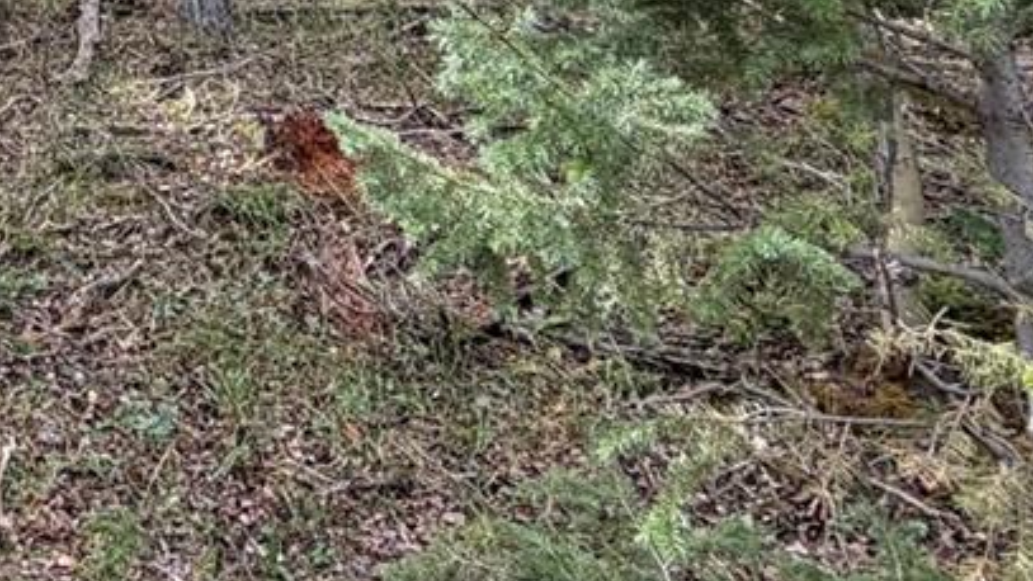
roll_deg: -2.5
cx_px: -213
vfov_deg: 17.7
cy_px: -477
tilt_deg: +19.7
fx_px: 1479
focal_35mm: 54
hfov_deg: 31.9
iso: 64
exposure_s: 1/472
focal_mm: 2.22
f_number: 2.2
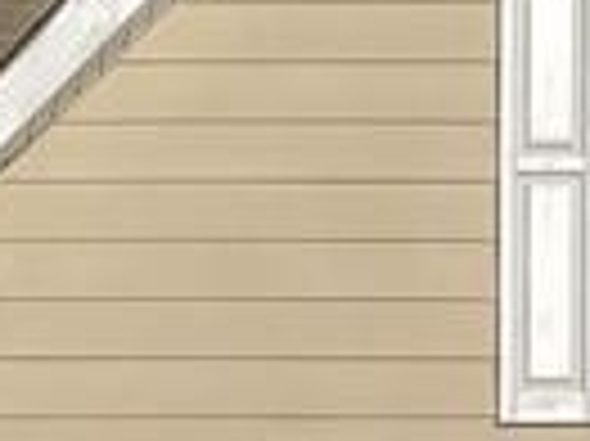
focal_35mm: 227
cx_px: -347
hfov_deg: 8.5
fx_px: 3865
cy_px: 976
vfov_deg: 6.3
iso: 20
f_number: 1.8
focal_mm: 3
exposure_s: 1/7400
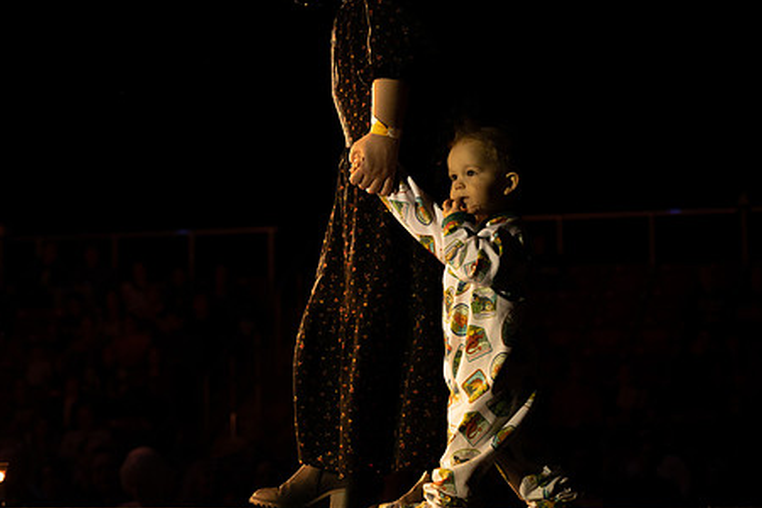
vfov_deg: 14.2
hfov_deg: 21.2
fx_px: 2032
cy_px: 216
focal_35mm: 96
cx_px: 335
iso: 1000
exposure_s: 1/250
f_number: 4
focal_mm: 70
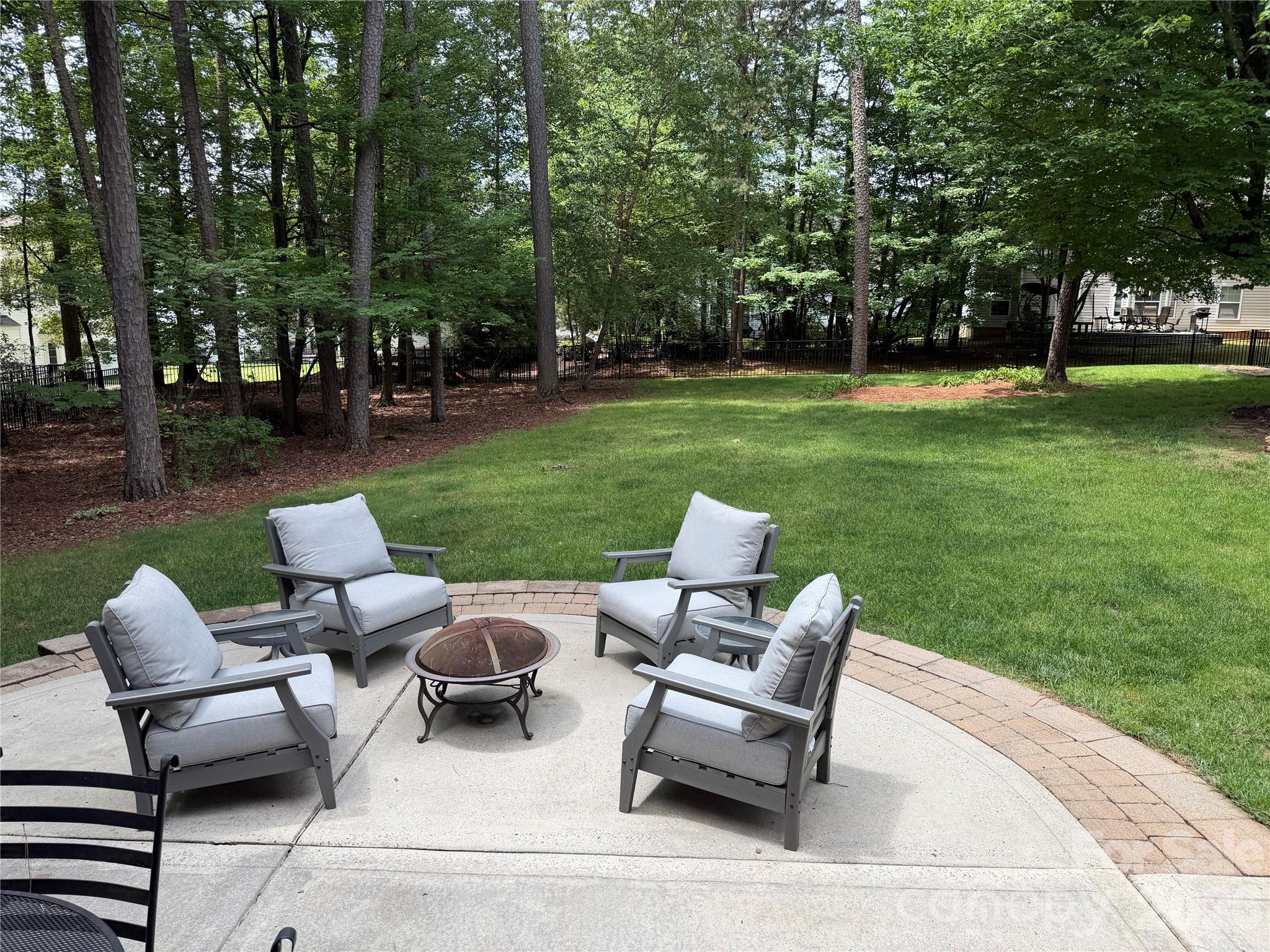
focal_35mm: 24
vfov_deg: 56.8
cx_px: 635
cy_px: 476
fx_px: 881
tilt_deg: -9.9
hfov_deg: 71.6
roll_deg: -1.4
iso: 80
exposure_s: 1/1174
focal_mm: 6.76
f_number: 1.78
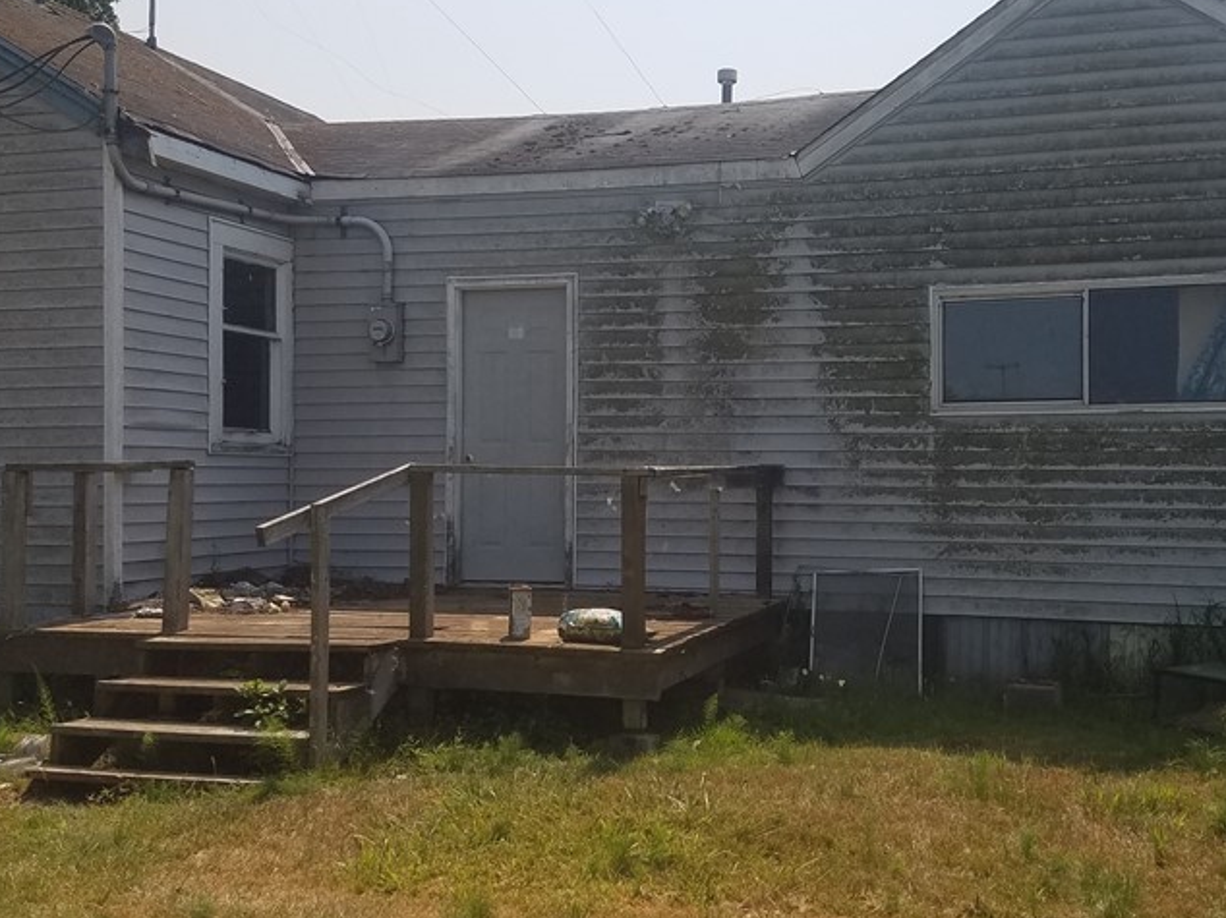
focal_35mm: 42
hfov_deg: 44.6
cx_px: 717
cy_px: 439
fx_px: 1487
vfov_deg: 34.3
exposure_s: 1/3992
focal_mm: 4.2
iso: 50
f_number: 1.7
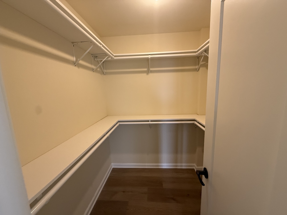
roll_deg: +2.7
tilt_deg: -6.2
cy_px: 108
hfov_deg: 102.1
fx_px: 116
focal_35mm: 14
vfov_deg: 85.7
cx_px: 144
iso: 320
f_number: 2.2
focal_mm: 2.22
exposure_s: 1/120
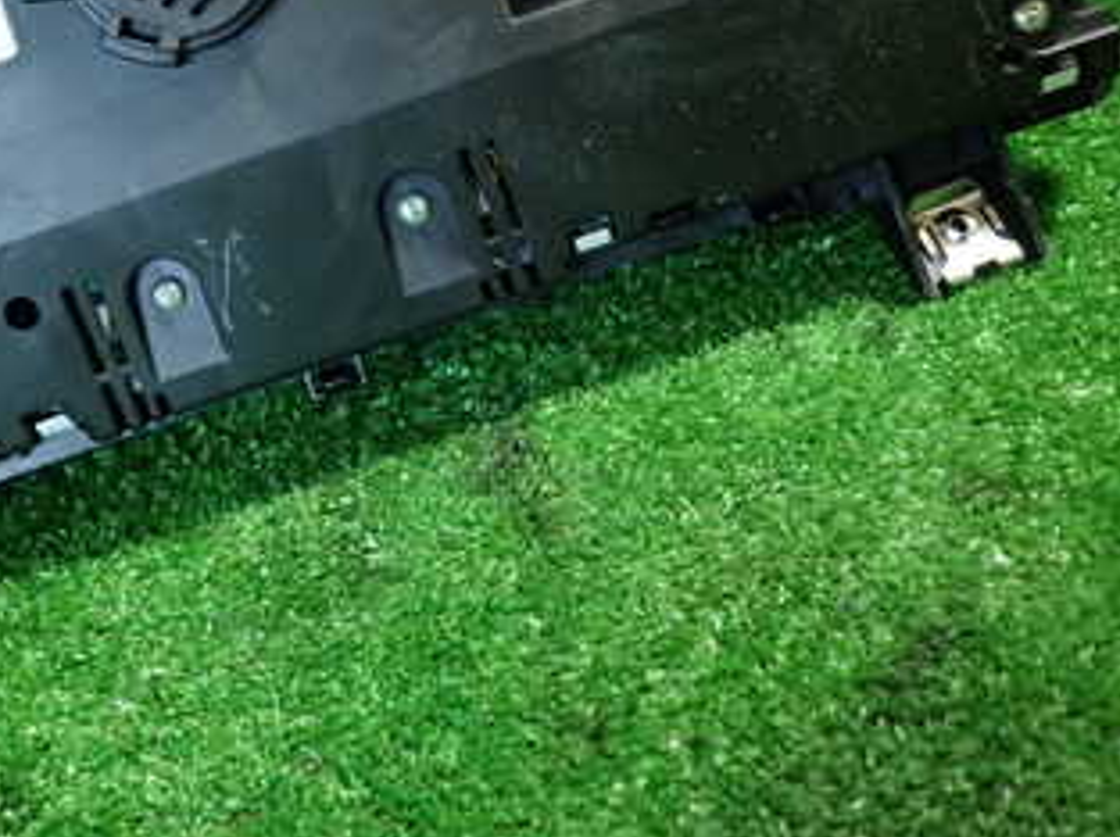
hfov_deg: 38.0
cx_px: 193
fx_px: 1551
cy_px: 129
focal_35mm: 48
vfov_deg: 29.3
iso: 250
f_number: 2
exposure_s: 1/30
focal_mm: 4.5
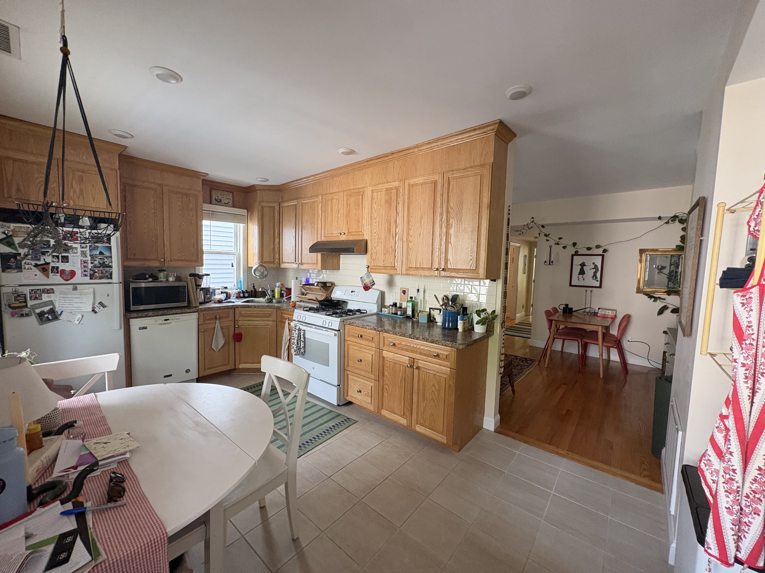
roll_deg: -1.5
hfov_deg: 102.1
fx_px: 309
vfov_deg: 85.7
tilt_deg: -4.9
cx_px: 382
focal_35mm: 14
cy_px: 286
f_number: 2.2
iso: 400
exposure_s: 1/60
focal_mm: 2.22
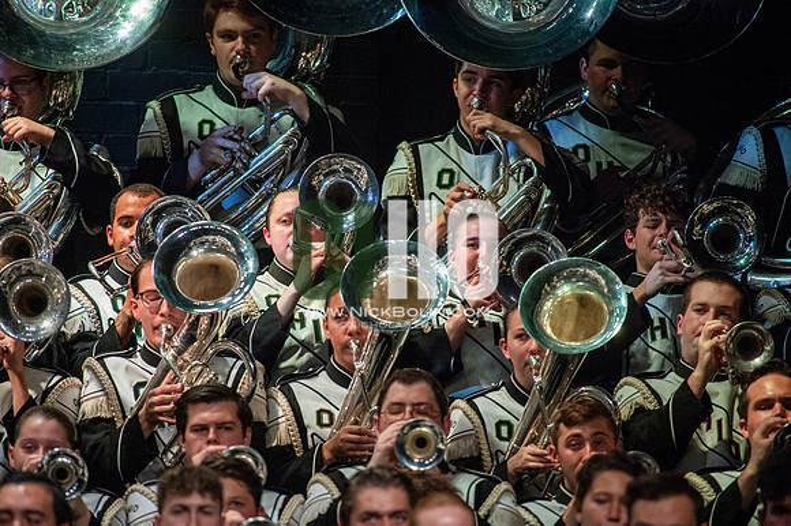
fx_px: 13175
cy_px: 263
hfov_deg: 3.4
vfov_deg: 2.3
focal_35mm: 600
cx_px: 396
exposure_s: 1/400
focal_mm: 600
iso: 5000
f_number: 5.6
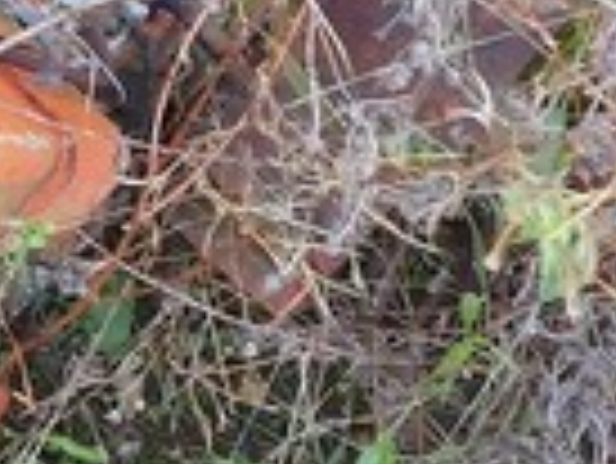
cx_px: -540
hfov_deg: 15.6
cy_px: -383
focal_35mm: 105
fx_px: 1870
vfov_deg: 12.8
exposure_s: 1/60
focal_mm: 5.23
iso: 80
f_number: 1.8
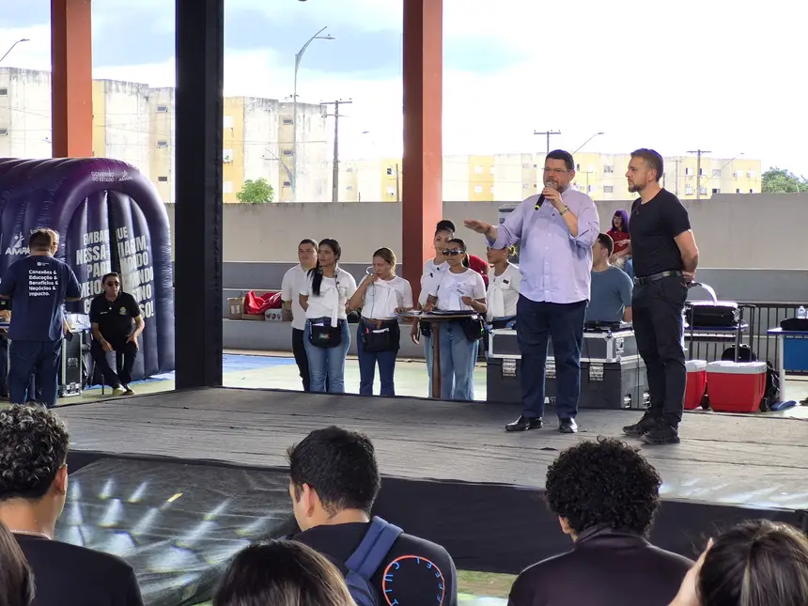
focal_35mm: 69
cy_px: 303
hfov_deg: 28.2
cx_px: 404
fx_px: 1611
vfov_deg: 21.3
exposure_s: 1/186
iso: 32
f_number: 2.4
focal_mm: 7
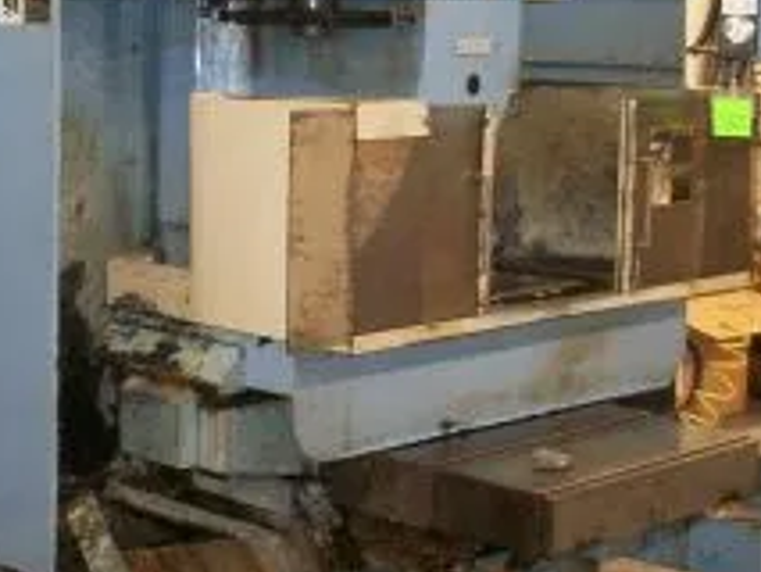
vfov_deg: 18.0
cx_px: 282
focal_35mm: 82
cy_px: 243
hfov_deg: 23.8
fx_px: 1804
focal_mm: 6.3
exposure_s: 1/30
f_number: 3.1
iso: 250
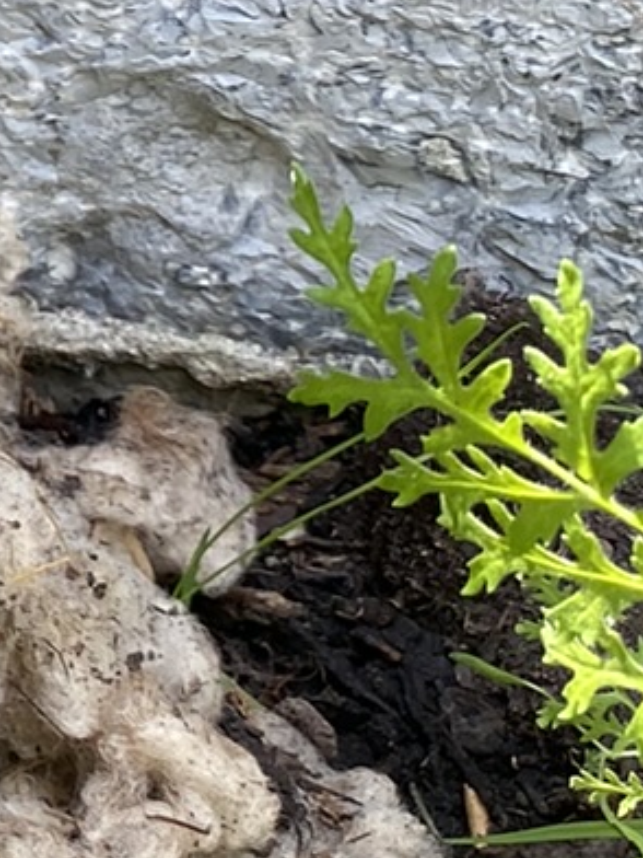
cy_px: -223
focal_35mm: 136
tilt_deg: -27.1
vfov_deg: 14.0
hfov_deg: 9.6
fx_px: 3368
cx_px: -930
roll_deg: +6.1
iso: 50
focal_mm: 4.25
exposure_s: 1/122
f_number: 1.8
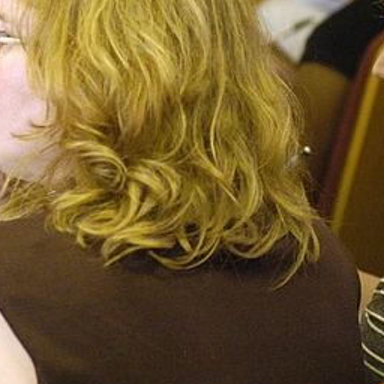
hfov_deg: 7.3
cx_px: 45
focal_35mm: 240
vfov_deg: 7.3
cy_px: 127
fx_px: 3012
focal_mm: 70
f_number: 2.8
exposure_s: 1/30
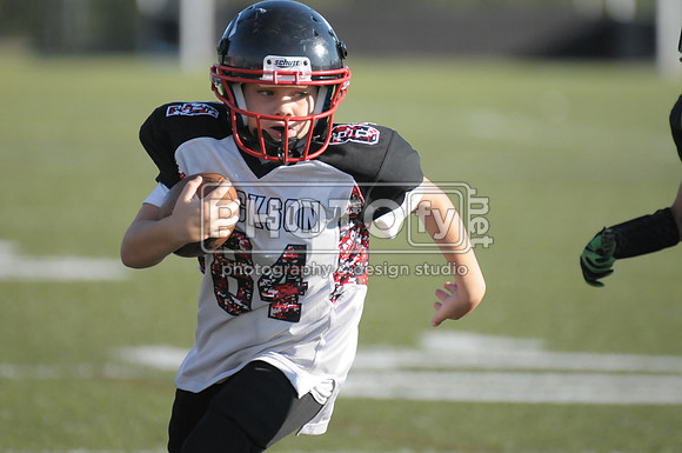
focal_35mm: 570
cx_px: 341
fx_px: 10783
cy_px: 226
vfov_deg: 2.4
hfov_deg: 3.6
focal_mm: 380
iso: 1600
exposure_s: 1/5000
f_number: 4
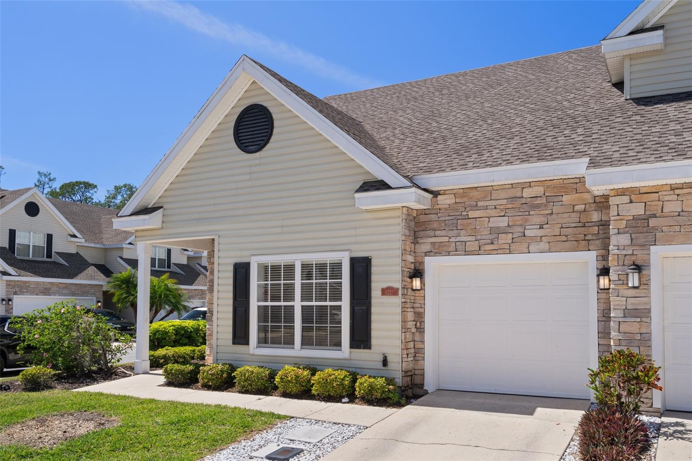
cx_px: 346
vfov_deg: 43.6
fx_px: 577
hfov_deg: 61.9
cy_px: 230
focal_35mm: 30
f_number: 9
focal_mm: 30
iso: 320
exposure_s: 1/30
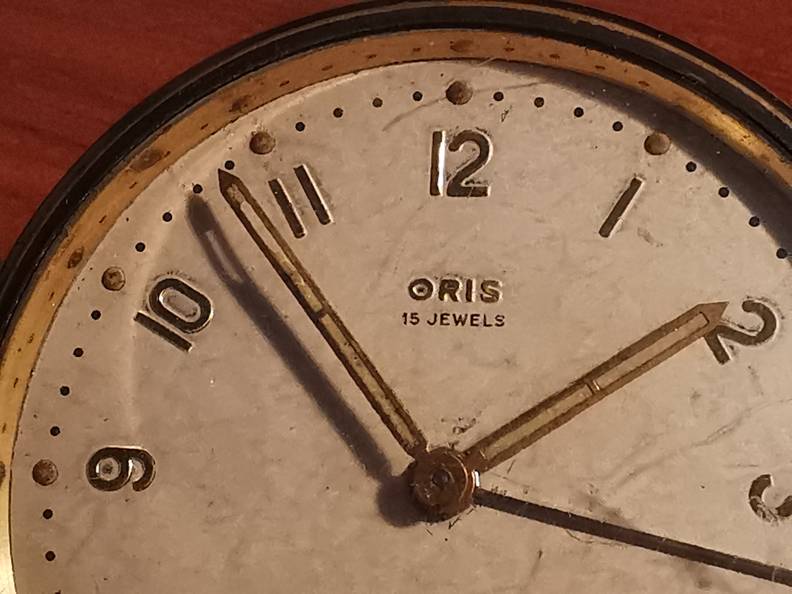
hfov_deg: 24.1
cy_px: 297
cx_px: 396
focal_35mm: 81
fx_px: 1853
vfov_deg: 18.2
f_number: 2.2
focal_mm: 2.35
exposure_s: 1/50
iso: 125
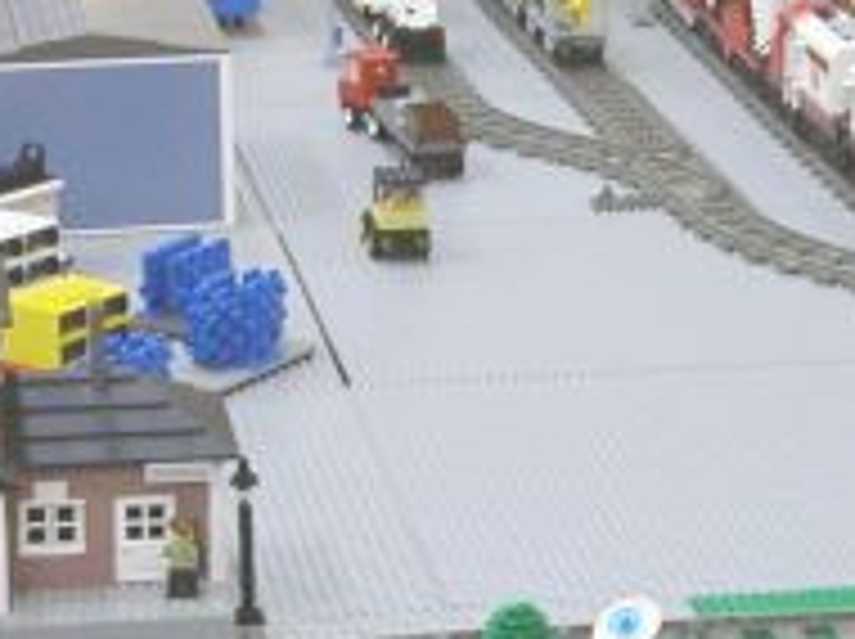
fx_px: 3824
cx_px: 572
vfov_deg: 9.5
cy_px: 580
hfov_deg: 12.7
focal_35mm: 155
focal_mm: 7.5
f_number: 3.2
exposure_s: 1/11.3
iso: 100
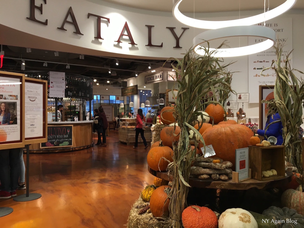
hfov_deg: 61.7
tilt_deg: +2.8
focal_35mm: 29
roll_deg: -0.4
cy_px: 114
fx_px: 255
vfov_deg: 48.2
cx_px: 152
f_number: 2.2
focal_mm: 4.15
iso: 50
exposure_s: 1/30
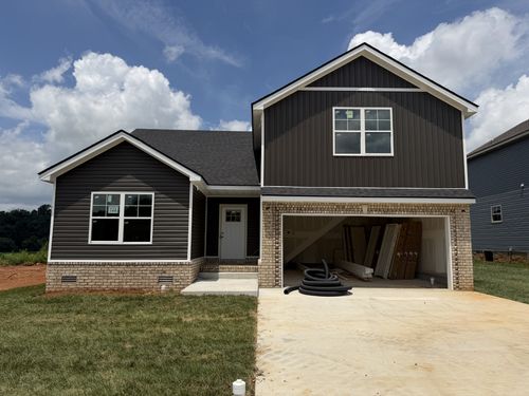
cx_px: 264
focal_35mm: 24
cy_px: 198
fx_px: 367
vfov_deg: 56.8
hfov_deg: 71.6
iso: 80
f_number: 1.78
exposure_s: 1/10309
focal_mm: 6.76
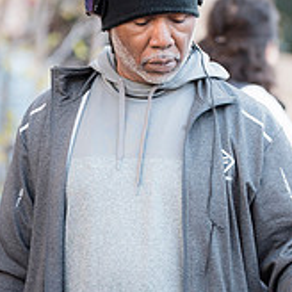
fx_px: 4676
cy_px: 155
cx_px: 187
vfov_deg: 3.6
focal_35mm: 490
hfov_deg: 3.6
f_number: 4
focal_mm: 210
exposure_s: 1/200
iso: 720
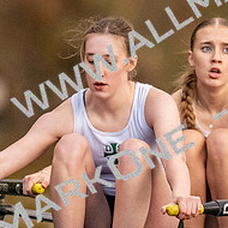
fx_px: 17422
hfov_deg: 0.7
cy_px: 121
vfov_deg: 0.7
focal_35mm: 2338
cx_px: 158
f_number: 4
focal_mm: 600
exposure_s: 1/2500
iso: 5000
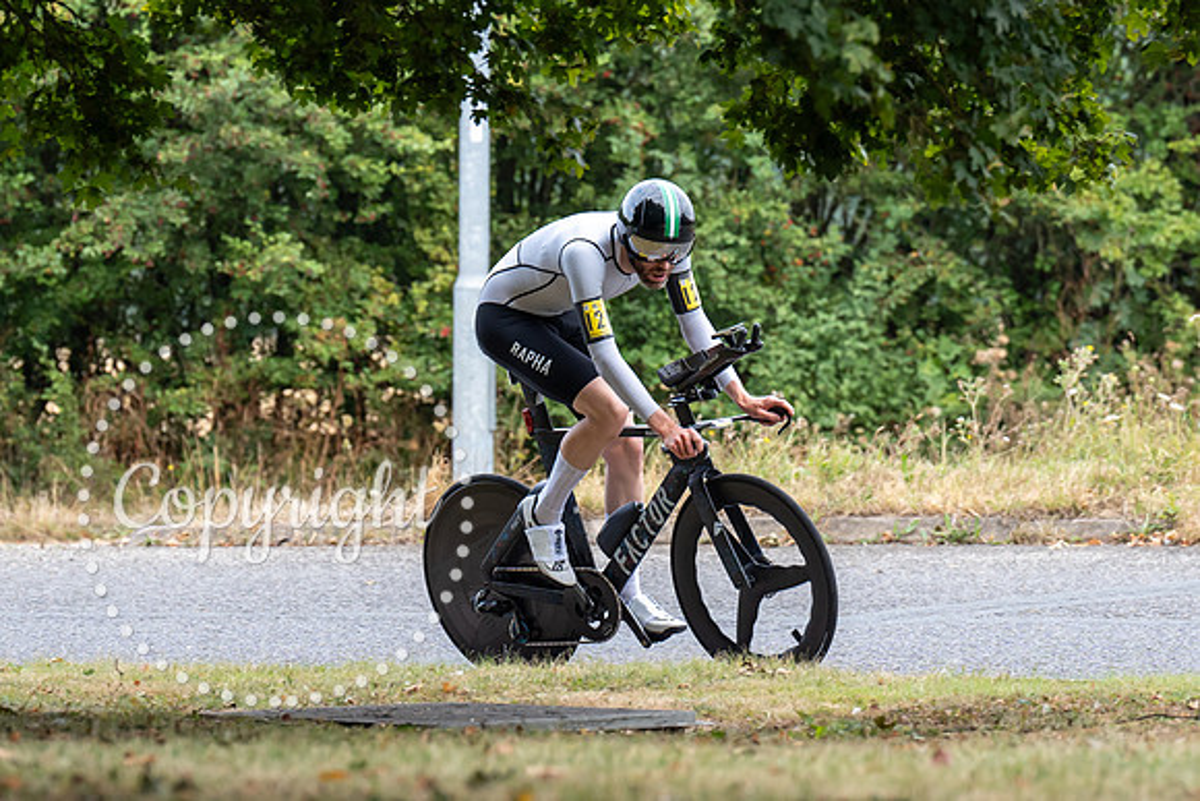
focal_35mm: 327
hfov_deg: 6.3
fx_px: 10913
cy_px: 425
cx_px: 696
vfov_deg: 4.2
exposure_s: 1/1000
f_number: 4
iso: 800
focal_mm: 182
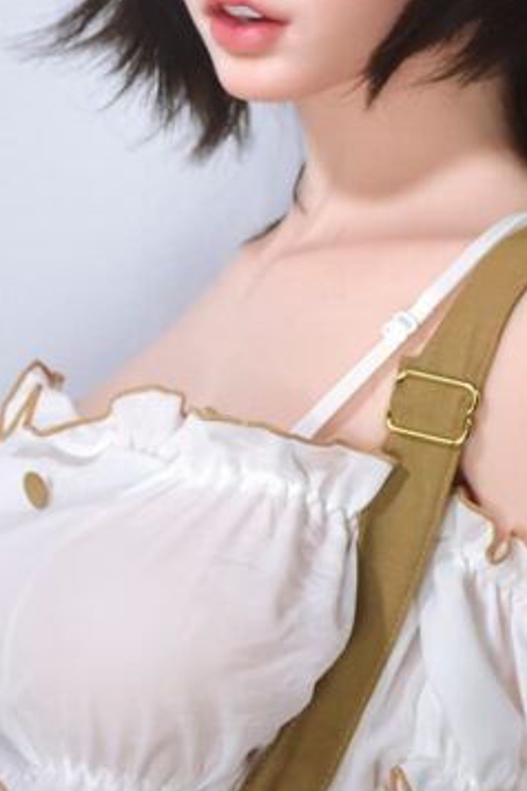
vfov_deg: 11.7
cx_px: 324
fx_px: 3842
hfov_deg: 7.8
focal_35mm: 175
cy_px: 233
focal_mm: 52
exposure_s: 1/80
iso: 400
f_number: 4.8
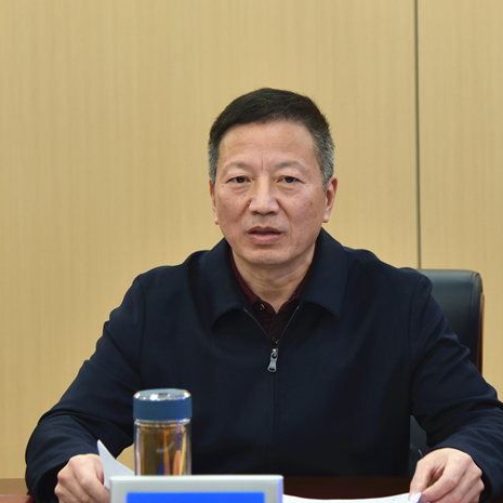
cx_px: 253
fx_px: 1562
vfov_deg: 18.3
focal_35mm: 95
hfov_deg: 18.3
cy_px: 272
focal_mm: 65
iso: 900
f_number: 4
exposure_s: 1/125
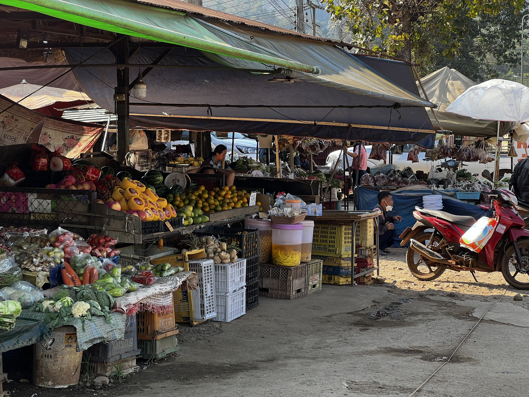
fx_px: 1177
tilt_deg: -3.1
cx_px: 264
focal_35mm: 77
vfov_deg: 19.1
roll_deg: +0.9
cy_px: 198
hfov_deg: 25.3
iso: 32
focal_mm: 9
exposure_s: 1/120
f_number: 2.8
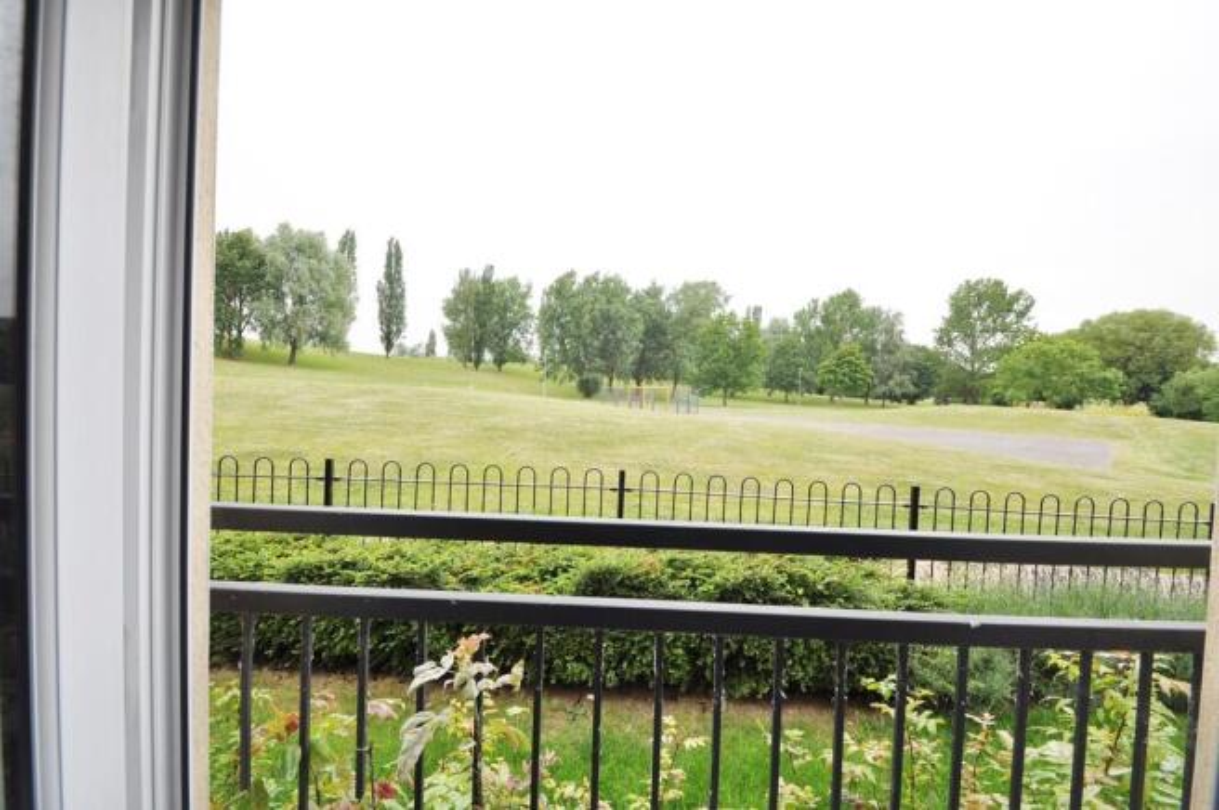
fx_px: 507
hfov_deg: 100.4
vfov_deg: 77.2
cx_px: 610
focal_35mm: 15
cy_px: 405
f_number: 7.1
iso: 200
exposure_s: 1/200
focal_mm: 10
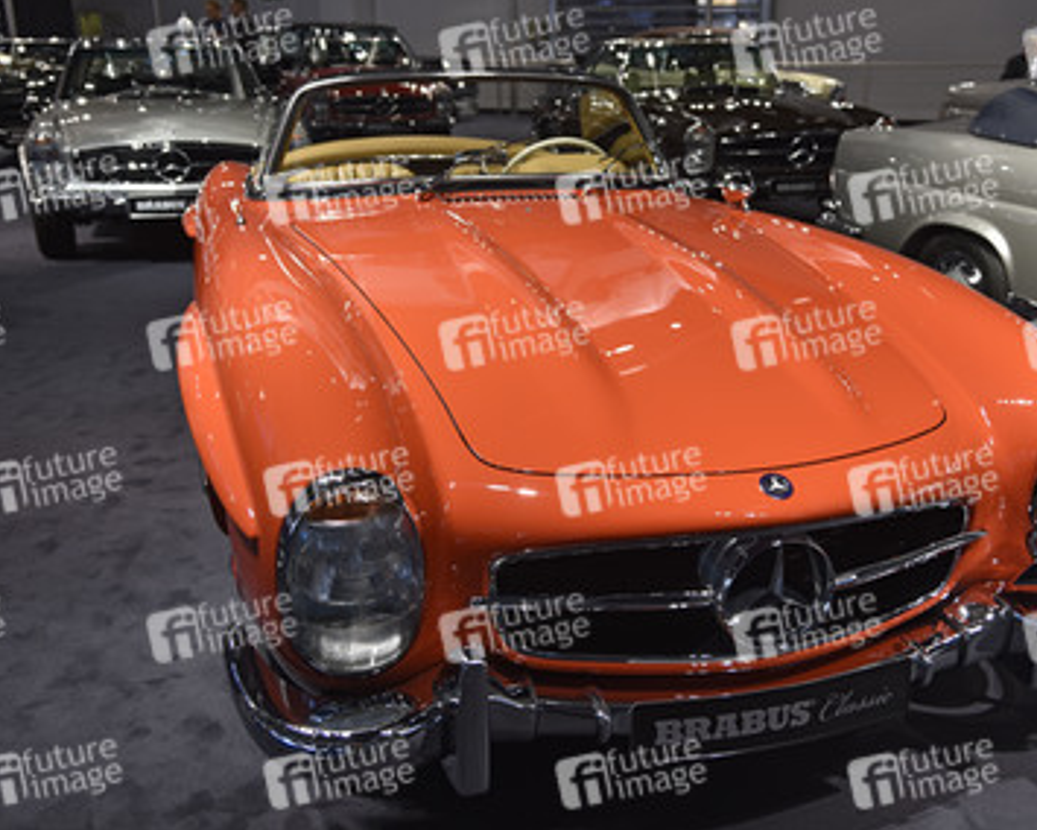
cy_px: 409
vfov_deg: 39.2
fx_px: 1166
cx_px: 551
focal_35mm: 38
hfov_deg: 47.9
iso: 400
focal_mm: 32
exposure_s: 1/80
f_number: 4.5
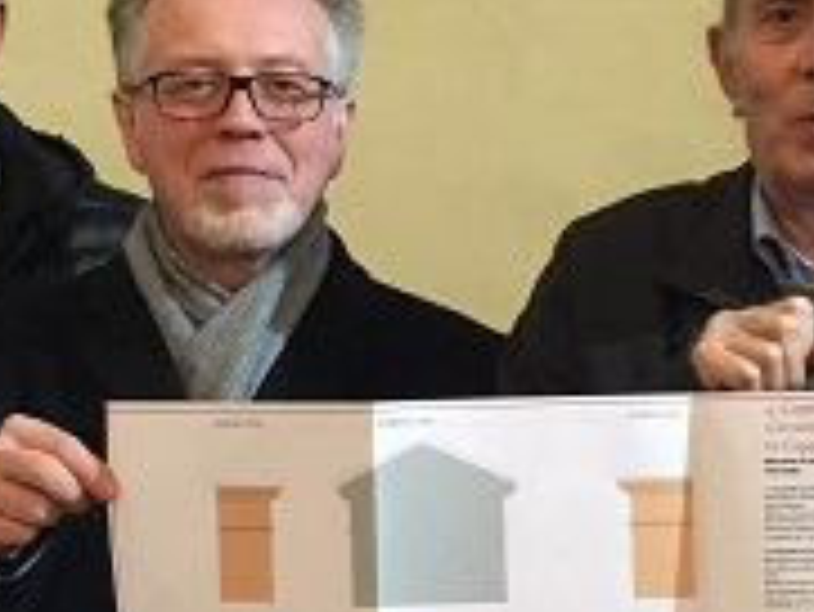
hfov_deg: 17.6
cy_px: 385
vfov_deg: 13.2
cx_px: 427
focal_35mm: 112
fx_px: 2635
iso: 125
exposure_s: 1/10
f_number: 2.2
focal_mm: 4.15
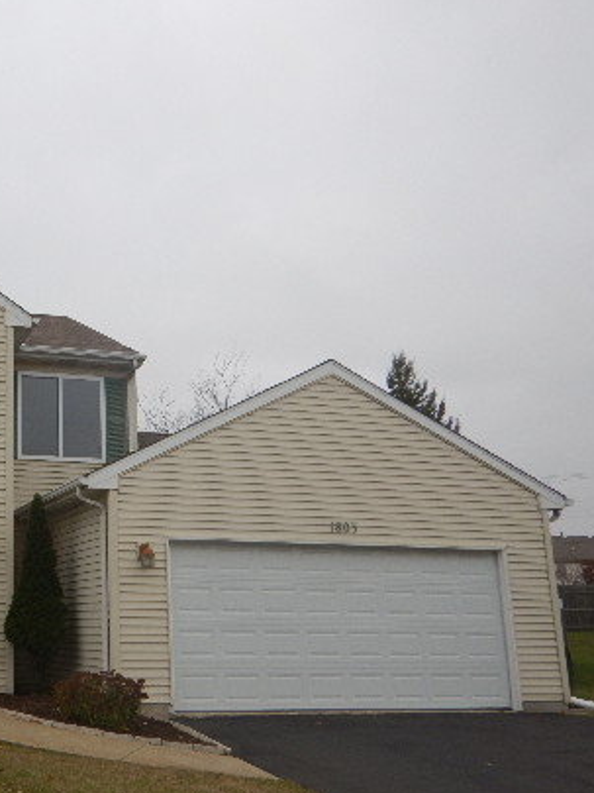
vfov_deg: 48.9
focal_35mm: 38
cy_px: 444
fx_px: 869
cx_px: 2
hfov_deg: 34.4
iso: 125
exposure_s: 1/500
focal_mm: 4.3
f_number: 2.8
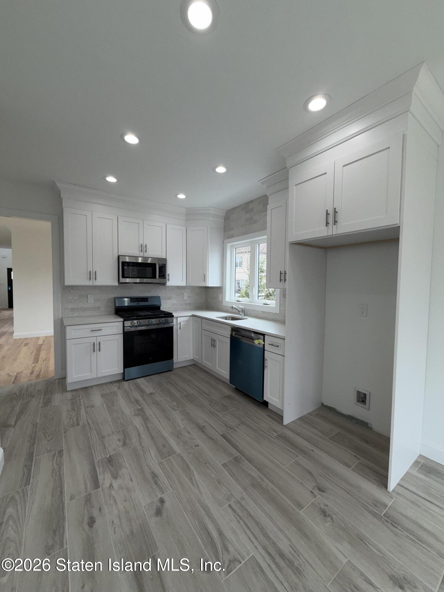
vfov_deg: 102.1
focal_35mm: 14
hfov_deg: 85.7
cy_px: 296
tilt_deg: -2.4
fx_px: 239
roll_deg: -0.2
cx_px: 222
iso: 25
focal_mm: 2.22
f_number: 2.2
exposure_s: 1/120
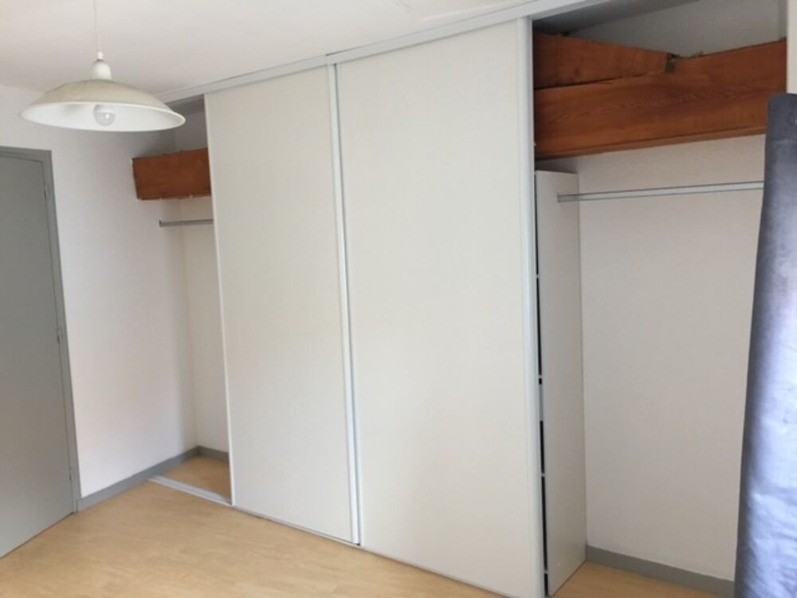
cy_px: 299
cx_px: 398
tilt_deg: -6.1
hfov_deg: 61.7
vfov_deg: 48.2
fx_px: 668
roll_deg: +1.2
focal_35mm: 29
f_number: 2.2
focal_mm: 4.15
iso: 64
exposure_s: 1/17
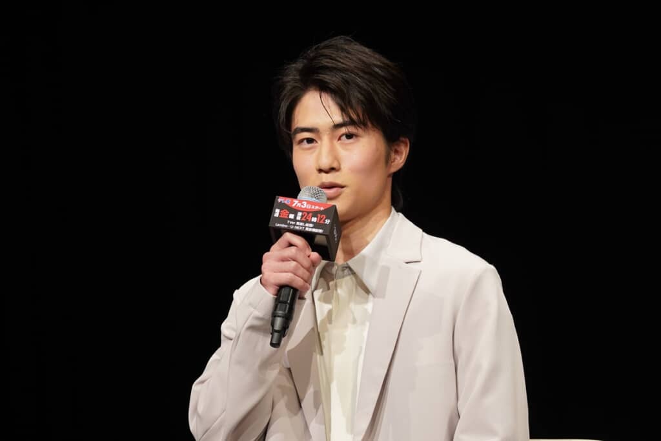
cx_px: 330
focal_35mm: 189
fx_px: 3470
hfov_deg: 10.9
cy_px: 220
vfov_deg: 7.3
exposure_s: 1/125
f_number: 5.6
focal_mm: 126
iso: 1250
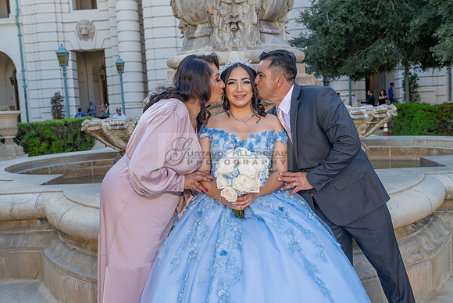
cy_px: 152
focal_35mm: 38
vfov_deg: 35.1
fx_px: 478
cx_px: 226
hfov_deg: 50.7
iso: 200
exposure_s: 1/200
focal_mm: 38
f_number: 5
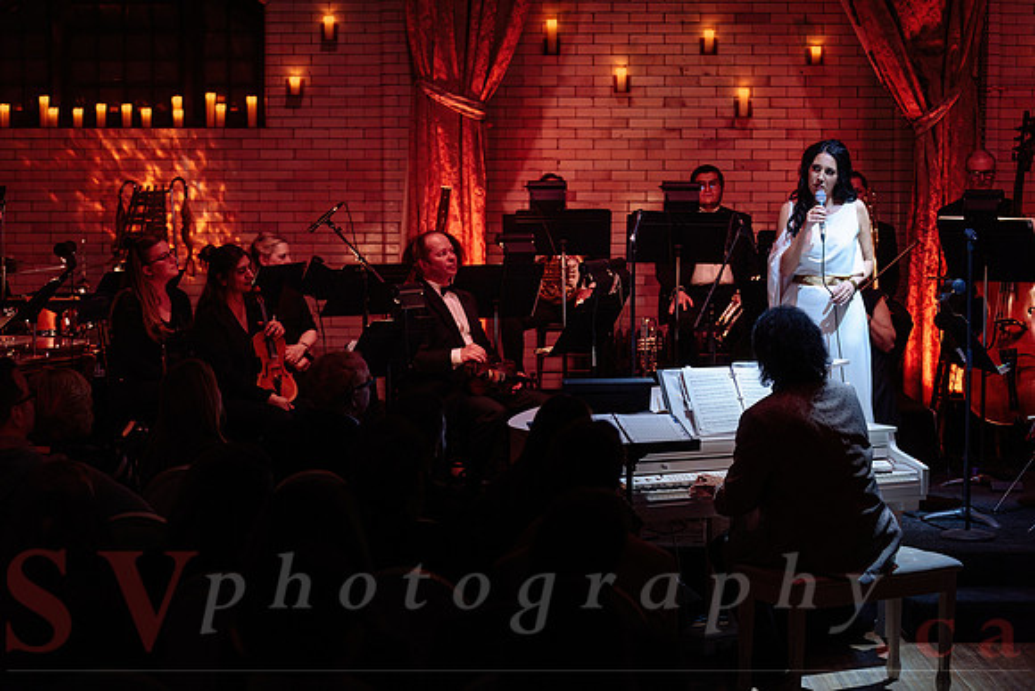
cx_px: 518
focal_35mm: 70
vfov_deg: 19.5
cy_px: 346
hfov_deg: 28.8
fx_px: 2013
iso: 1600
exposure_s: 1/125
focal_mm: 70
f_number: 2.8
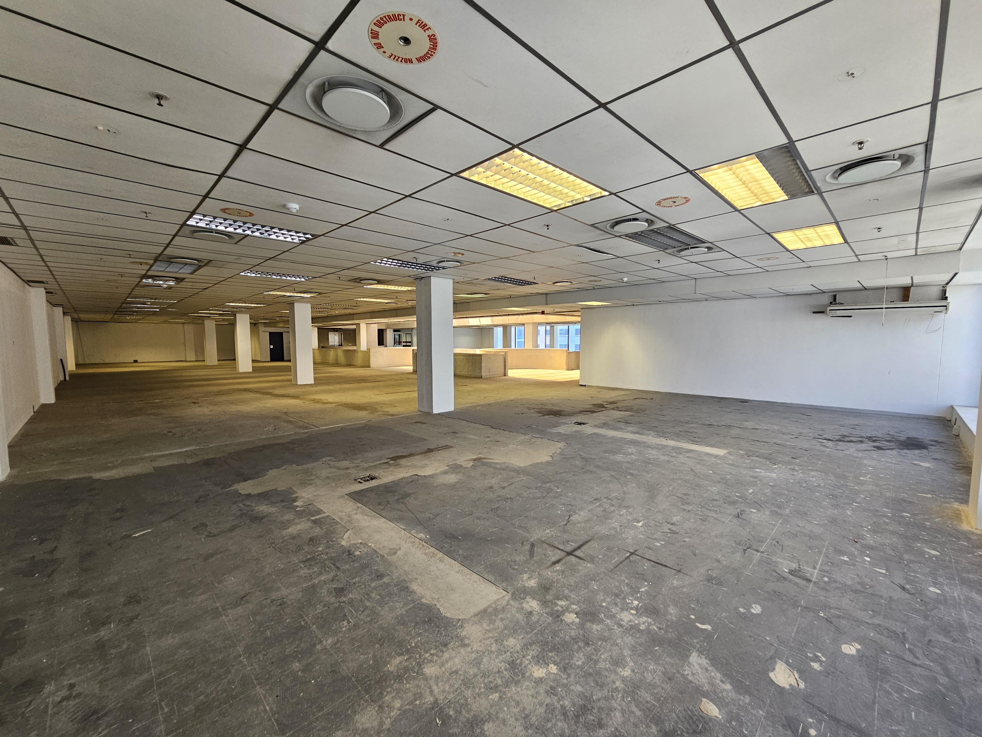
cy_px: 368
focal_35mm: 13
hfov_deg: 106.2
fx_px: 369
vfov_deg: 89.9
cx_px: 491
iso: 80
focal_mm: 2.2
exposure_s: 1/50
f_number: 2.2
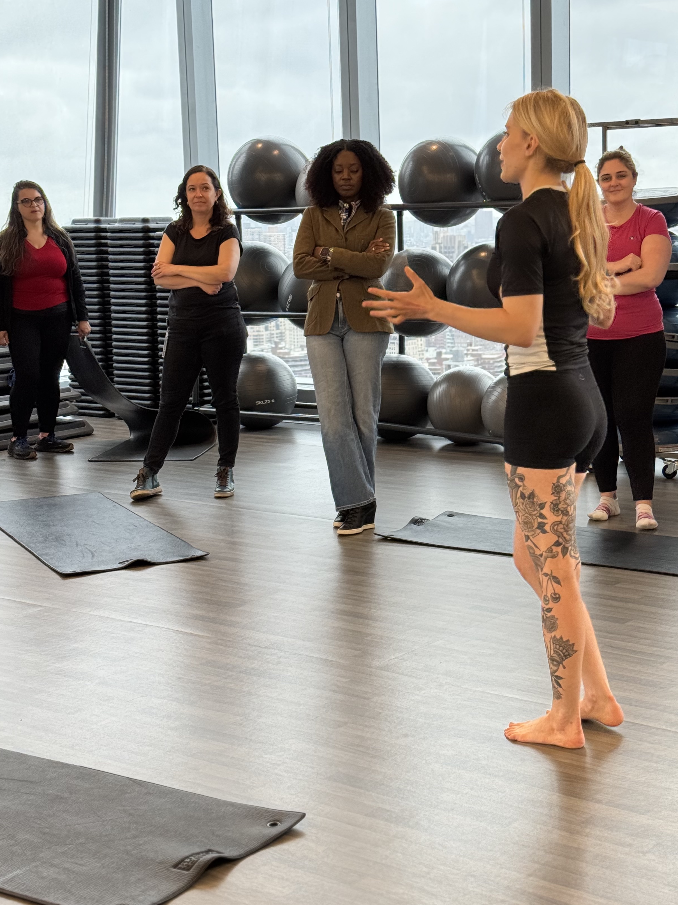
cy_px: 389
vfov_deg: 32.1
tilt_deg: -8.2
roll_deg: +1.5
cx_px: 418
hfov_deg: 24.4
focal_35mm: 60
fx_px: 1567
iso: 80
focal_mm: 6.76
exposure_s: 1/392
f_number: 1.78
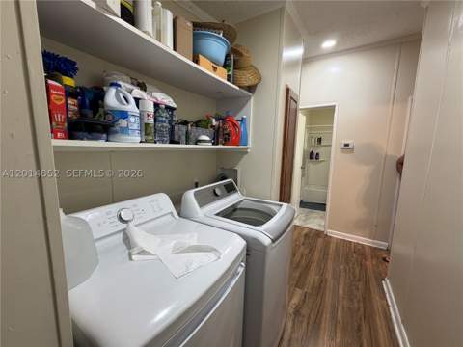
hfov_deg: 102.1
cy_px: 174
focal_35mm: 14
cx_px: 232
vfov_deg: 85.7
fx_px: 187
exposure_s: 1/60
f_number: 2.2
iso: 250
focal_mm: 2.22
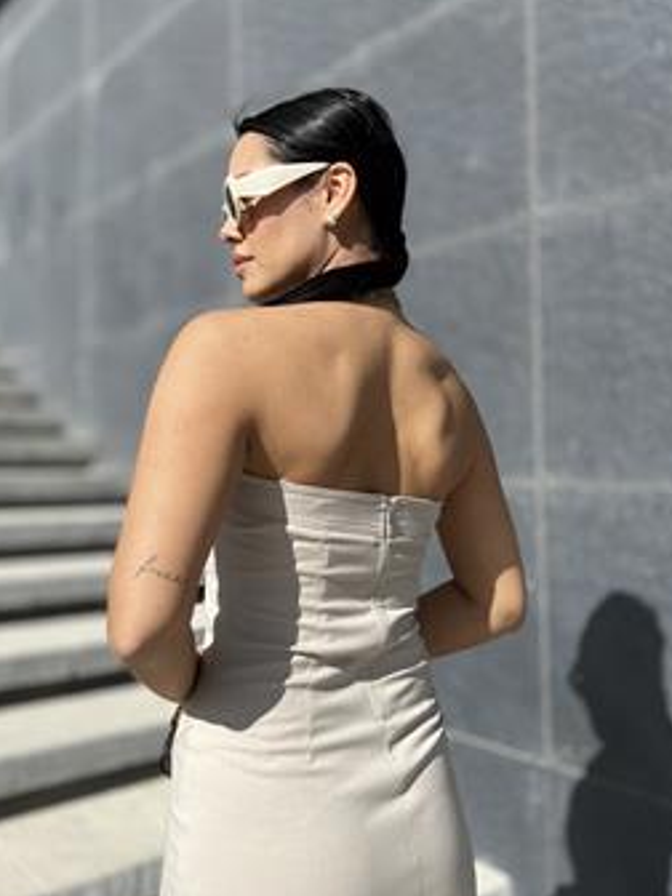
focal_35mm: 32
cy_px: 404
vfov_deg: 56.7
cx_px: 315
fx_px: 828
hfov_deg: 44.1
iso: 50
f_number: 1.5
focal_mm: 5.7
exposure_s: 1/5882
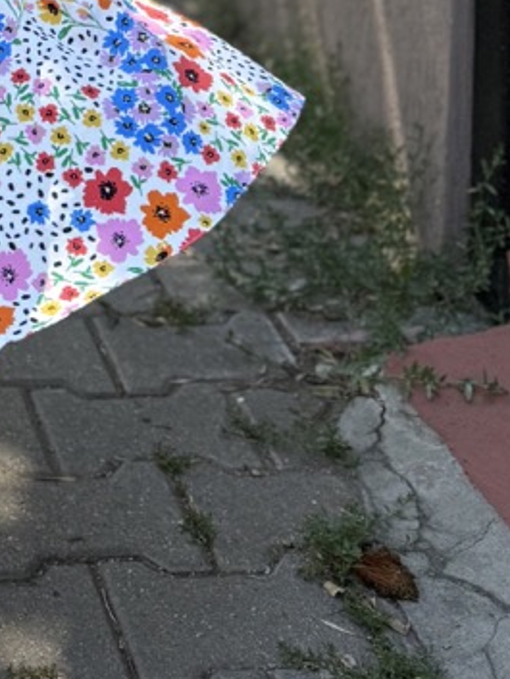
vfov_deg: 18.5
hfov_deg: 15.6
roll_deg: -0.1
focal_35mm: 87
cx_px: -266
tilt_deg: -0.6
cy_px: -481
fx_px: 1708
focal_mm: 6.76
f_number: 1.78
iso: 100
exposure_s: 1/1250
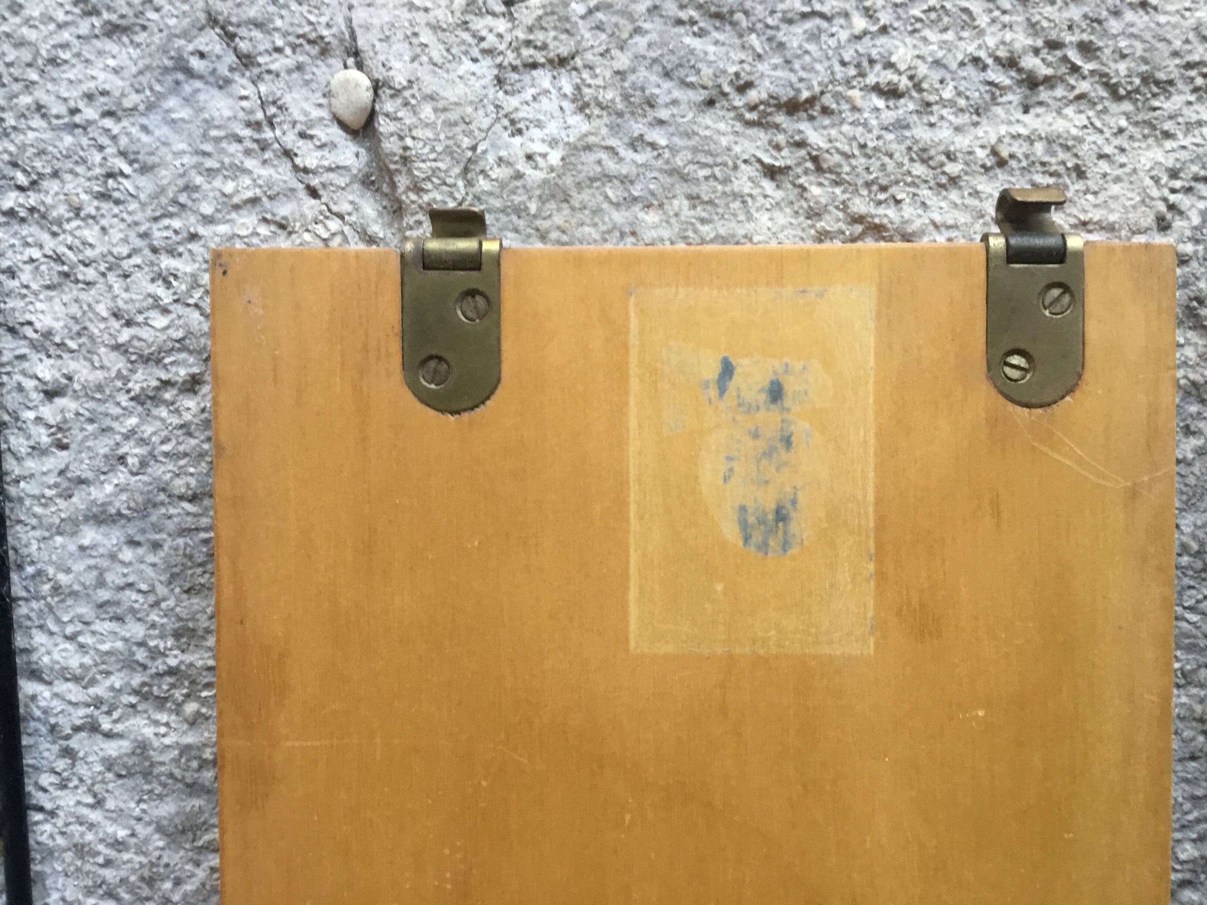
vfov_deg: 45.4
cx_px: 604
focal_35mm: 31
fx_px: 1081
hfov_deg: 58.4
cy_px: 452
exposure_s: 1/33
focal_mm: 3.3
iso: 64
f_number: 2.4
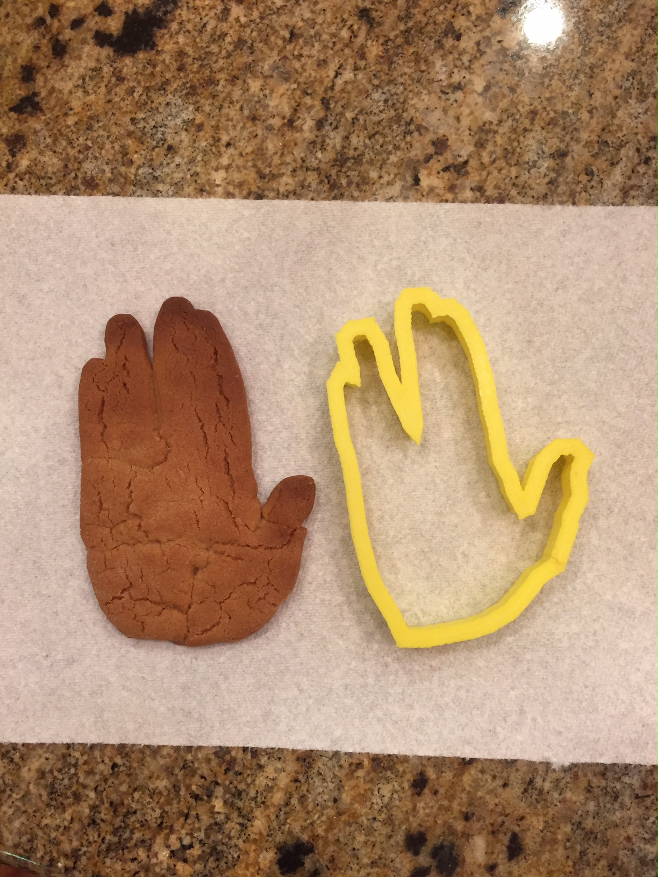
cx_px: 329
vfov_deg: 61.7
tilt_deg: -83.1
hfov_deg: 48.2
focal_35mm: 29
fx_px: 735
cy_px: 438
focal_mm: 4.15
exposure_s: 1/30
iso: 100
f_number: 2.2
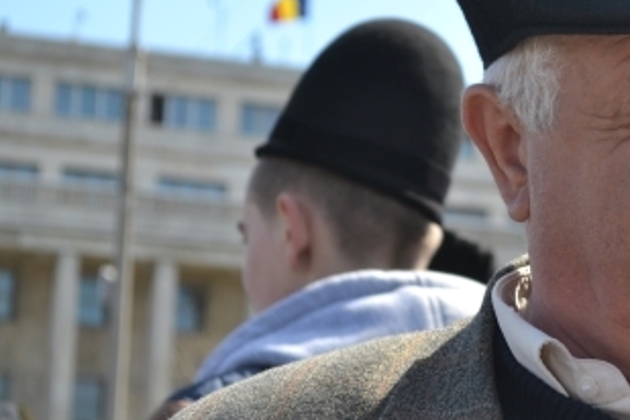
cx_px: 603
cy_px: 194
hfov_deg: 12.7
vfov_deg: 8.6
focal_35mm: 160
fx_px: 2799
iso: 100
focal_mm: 55
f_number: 6.3
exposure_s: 1/160
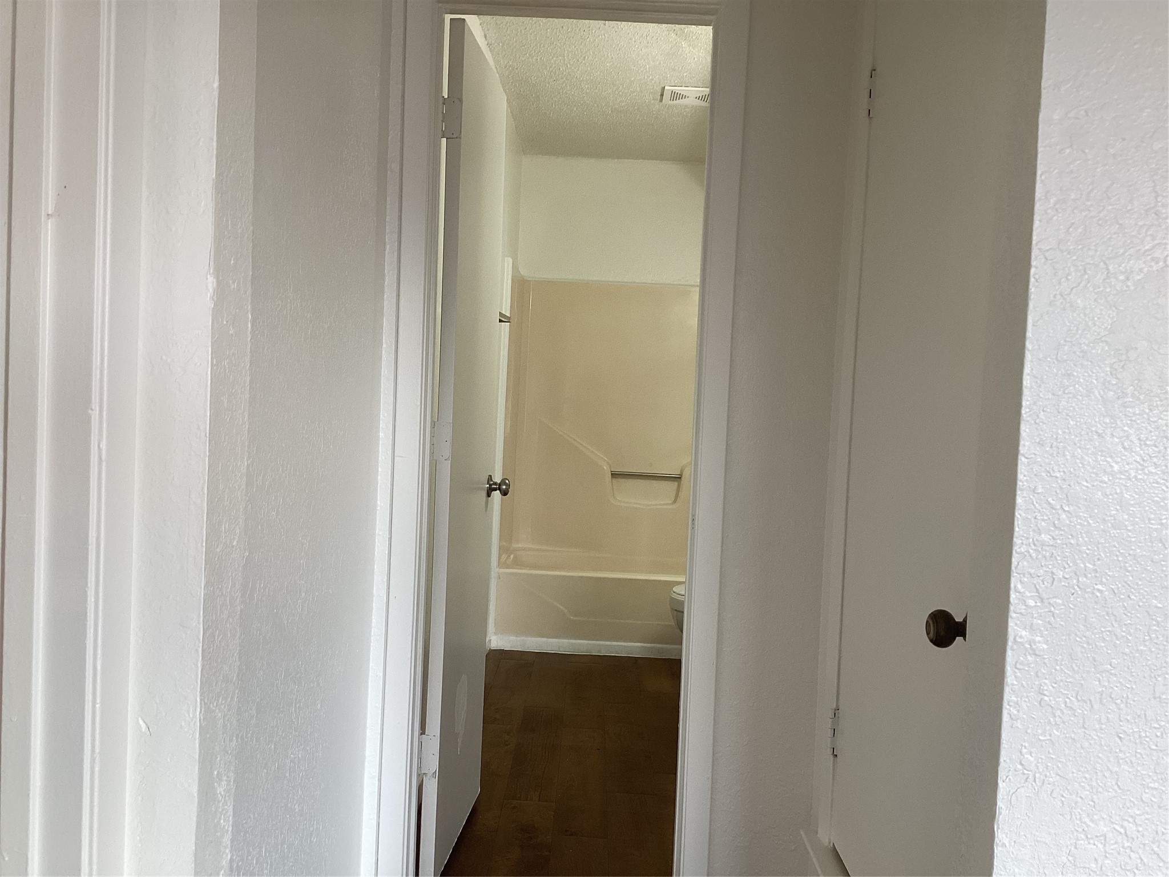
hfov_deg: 58.4
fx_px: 1047
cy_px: 438
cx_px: 584
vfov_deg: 45.4
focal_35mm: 31
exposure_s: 1/120
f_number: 2.4
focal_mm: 3.3
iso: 80
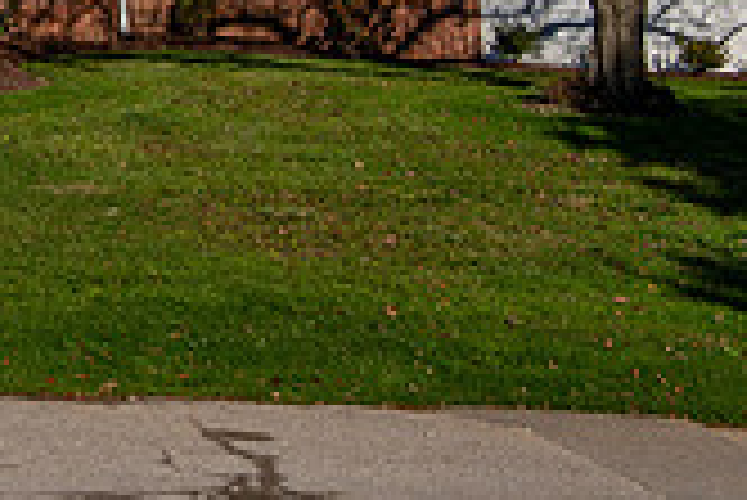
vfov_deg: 9.9
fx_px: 2762
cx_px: -441
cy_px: -309
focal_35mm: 133
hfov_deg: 14.2
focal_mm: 38
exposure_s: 1/800
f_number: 5.6
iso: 80
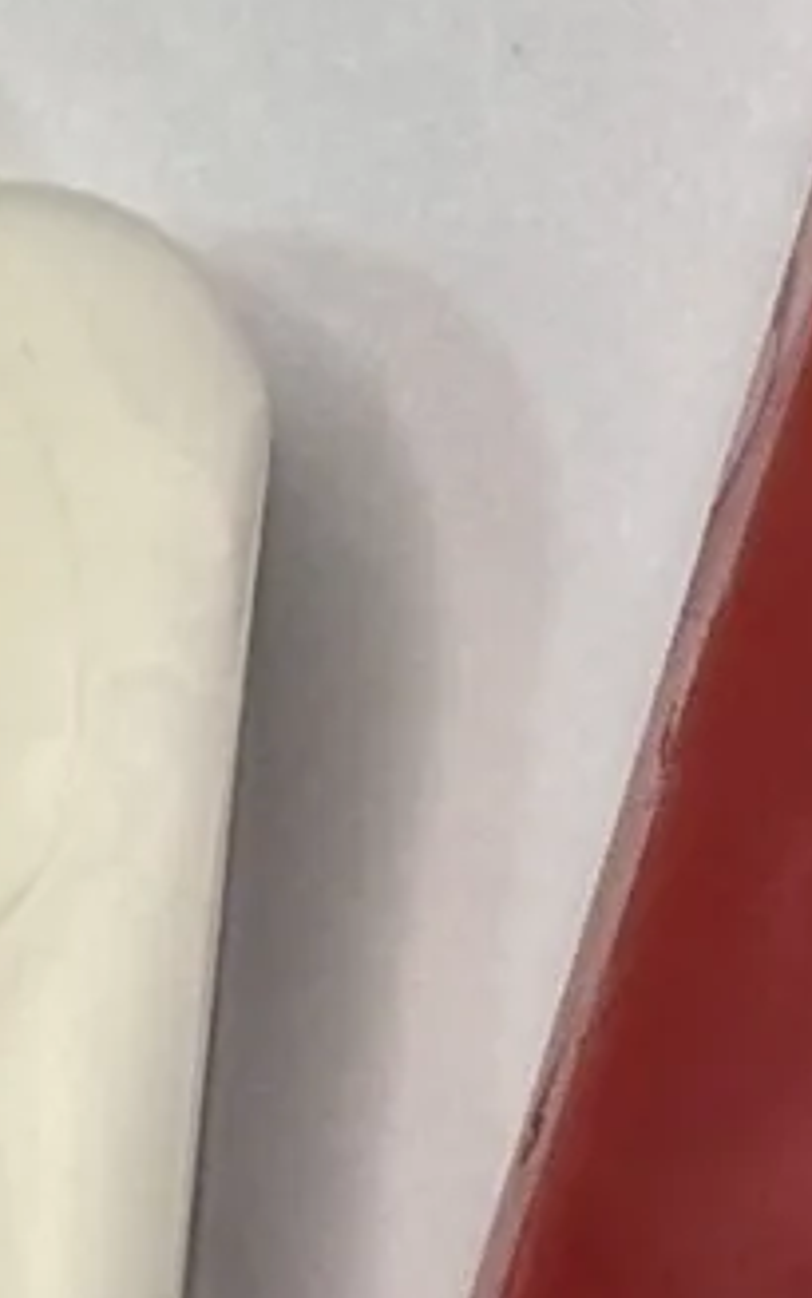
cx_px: 396
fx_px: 15225
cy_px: 400
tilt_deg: -82.3
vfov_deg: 4.9
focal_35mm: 430
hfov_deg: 3.1
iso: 40
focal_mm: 5.96
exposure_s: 1/50
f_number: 1.6
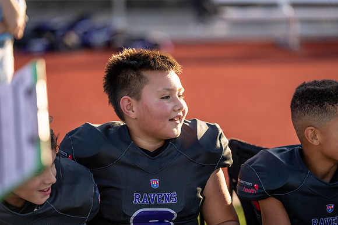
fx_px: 1305
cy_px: 112
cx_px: 169
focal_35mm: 139
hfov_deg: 14.8
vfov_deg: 9.9
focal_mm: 139
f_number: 2.8
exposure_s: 1/640
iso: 100
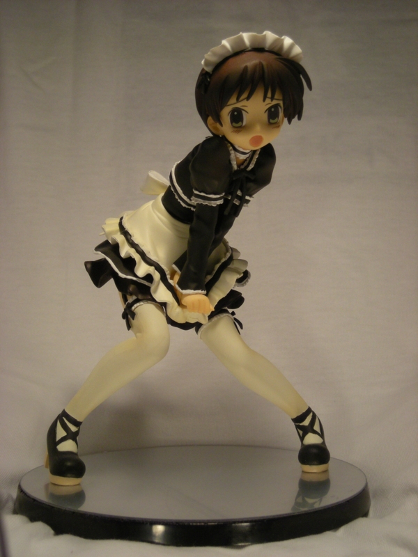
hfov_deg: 21.6
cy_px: 278
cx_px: 209
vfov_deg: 28.6
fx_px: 1095
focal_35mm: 68
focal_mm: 11
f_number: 3.7
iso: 195
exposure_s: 1/60
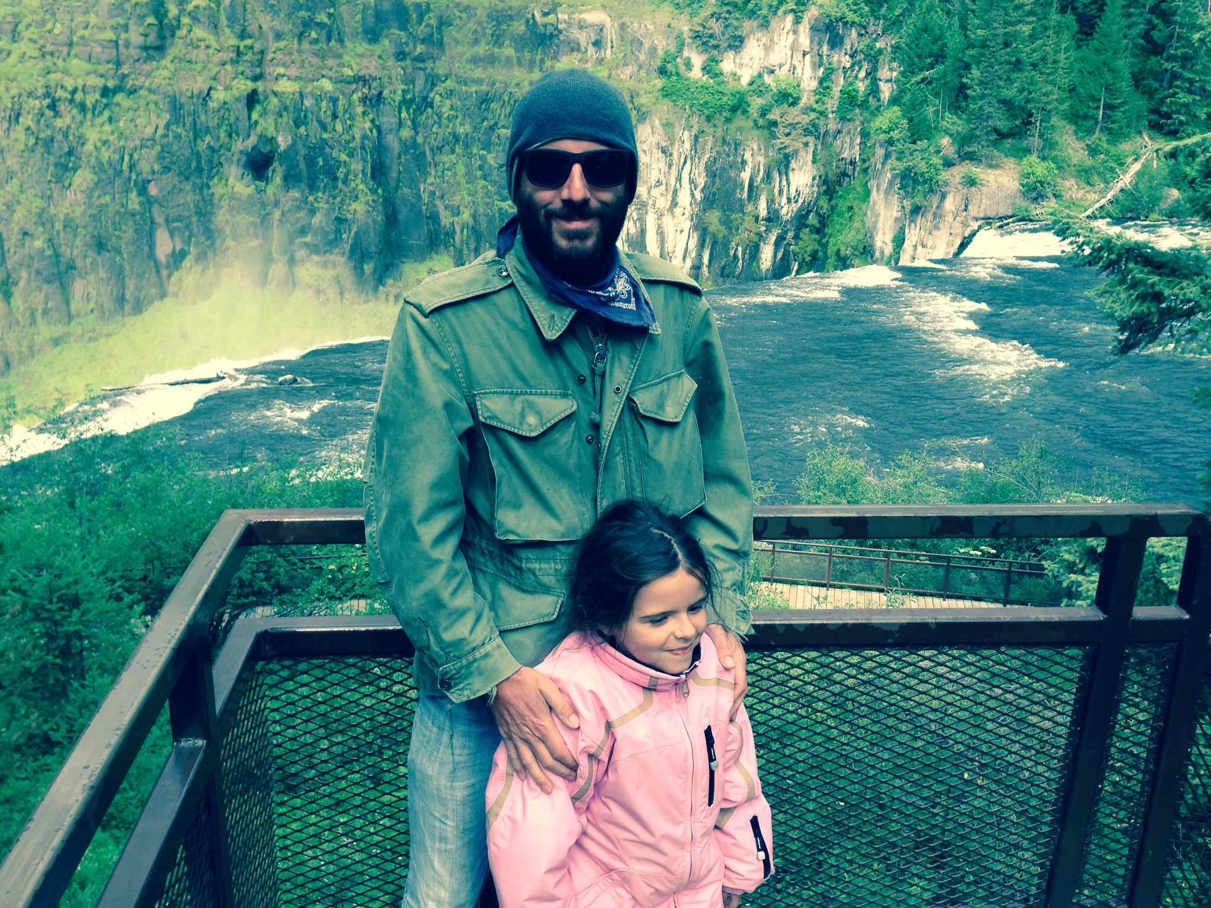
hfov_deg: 55.4
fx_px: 1154
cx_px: 606
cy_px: 454
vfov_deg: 42.9
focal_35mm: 33
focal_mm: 4.12
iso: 50
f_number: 2.4
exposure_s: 1/335
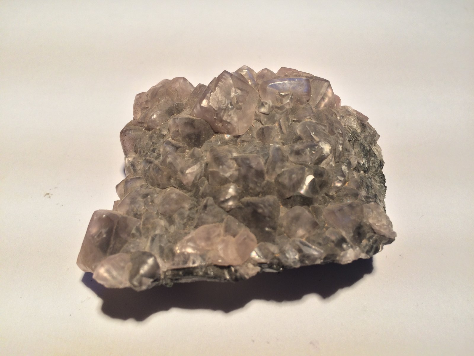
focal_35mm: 29
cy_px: 178
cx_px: 237
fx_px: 397
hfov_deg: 61.7
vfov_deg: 48.2
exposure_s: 1/125
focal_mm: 4.15
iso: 32
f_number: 2.2
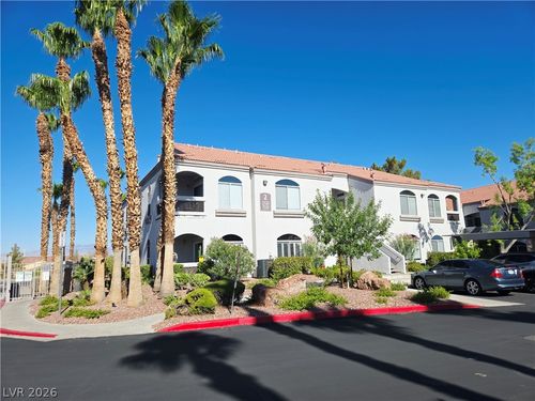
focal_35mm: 23
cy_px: 200
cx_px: 268
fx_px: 355
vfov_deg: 58.9
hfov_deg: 73.9
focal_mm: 5.4
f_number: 1.8
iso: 25
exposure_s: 1/2643
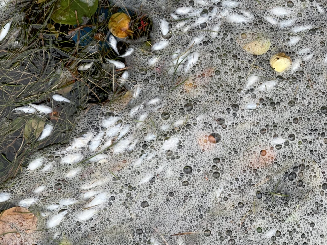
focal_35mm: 103
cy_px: 81
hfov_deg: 19.0
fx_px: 973
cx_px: 245
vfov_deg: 14.3
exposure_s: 1/99
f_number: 2.2
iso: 40
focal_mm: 7.5
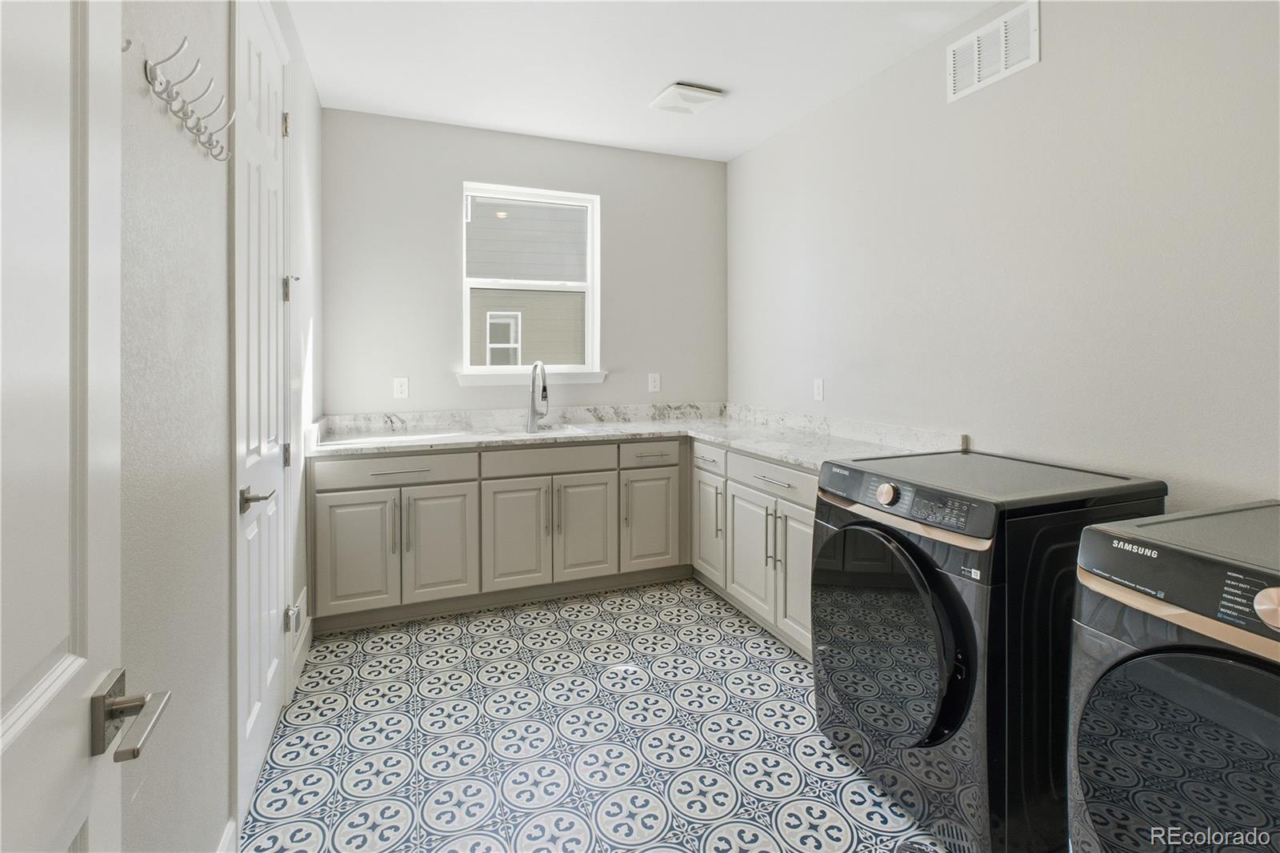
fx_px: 533
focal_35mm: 15
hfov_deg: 100.4
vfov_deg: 77.3
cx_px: 640
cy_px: 426
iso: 800
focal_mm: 10
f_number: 7.1
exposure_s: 1/640
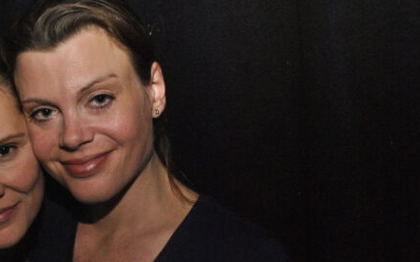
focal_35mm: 65
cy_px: 177
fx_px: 744
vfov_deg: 19.9
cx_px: 58
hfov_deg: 30.4
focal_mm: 24
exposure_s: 1/60
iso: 800
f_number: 7.1
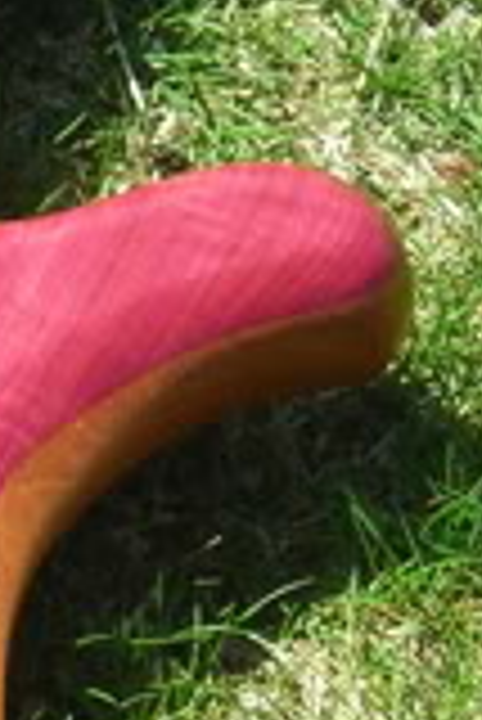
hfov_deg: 6.5
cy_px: 374
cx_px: -599
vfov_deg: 10.1
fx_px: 4068
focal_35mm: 203
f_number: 3.4
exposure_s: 1/324
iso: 50
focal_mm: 7.8
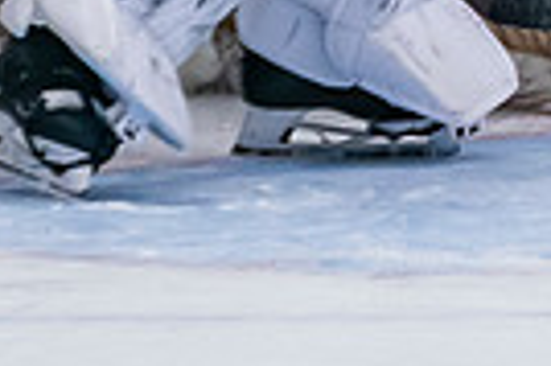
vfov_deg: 1.6
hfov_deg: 2.4
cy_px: -338
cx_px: 766
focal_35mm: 859
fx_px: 13131
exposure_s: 1/640
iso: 2500
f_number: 2.8
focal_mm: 95
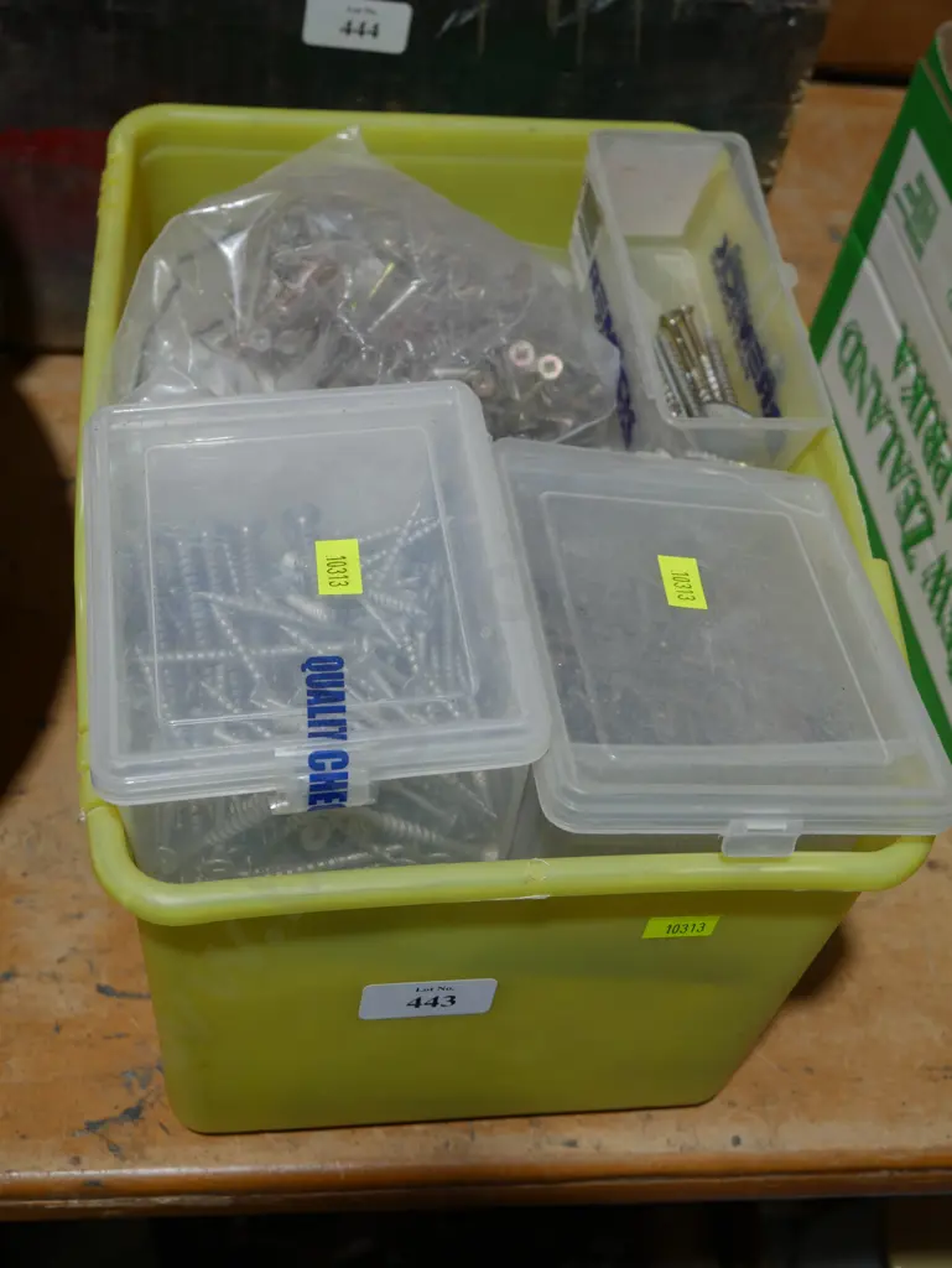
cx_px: 476
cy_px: 634
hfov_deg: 29.1
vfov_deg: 38.2
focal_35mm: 50
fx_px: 1832
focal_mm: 25
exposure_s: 1/60
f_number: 5.3
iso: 250
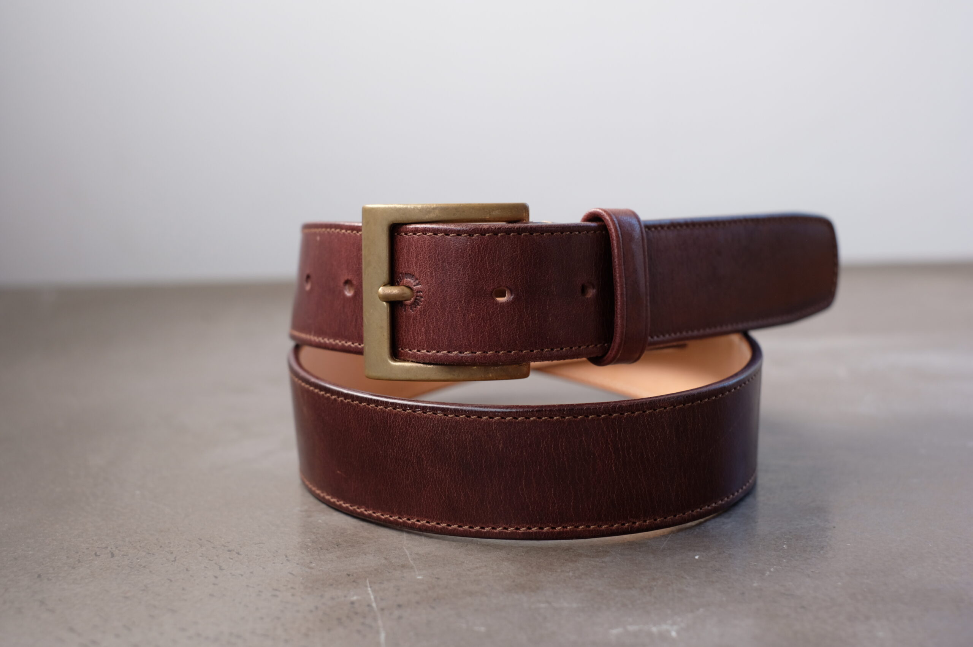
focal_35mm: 53
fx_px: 1431
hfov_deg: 37.5
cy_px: 324
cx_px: 486
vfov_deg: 25.5
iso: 320
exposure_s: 1/60
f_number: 4
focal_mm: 35
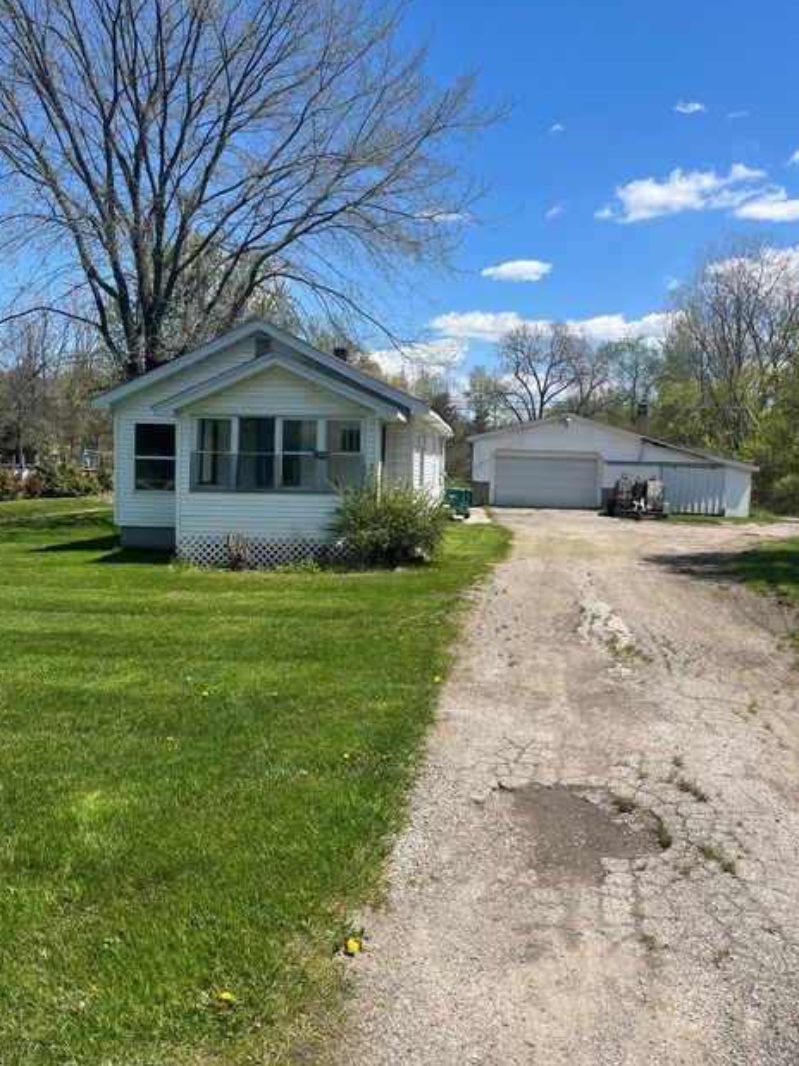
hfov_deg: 49.7
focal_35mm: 28
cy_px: 512
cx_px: 391
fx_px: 862
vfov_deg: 63.4
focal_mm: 5.1
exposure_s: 1/3311
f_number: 1.6
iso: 50
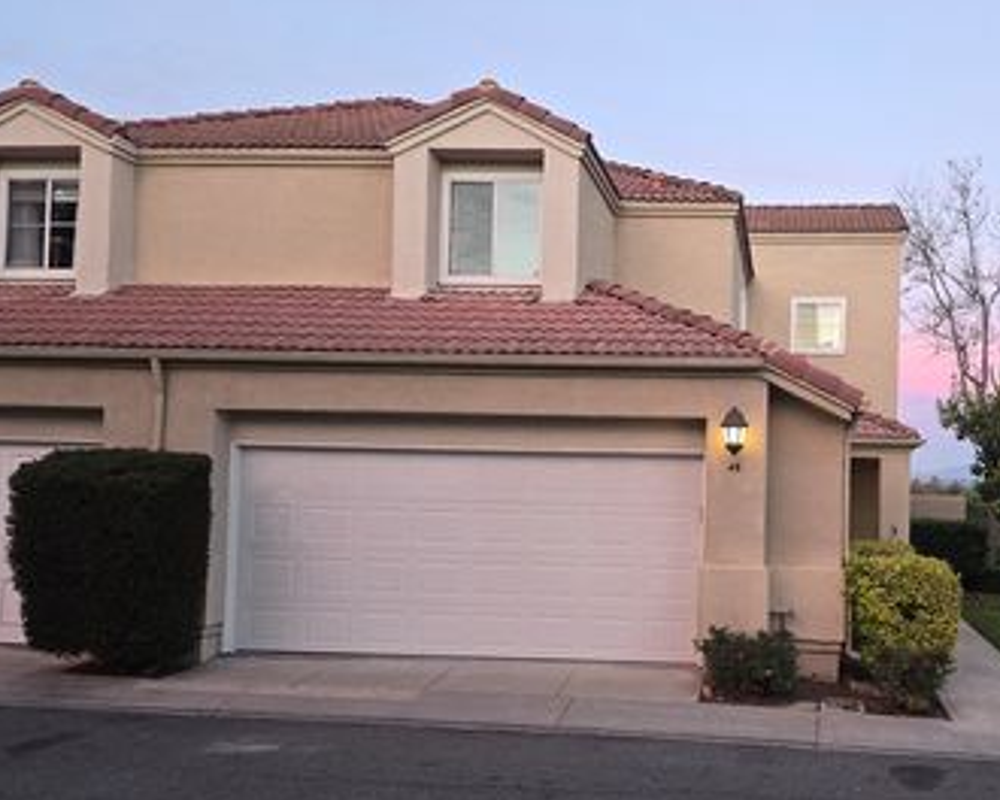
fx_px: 1006
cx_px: 697
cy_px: 462
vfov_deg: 43.2
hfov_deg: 51.5
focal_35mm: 34
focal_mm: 6.3
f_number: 1.7
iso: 100
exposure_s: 1/24
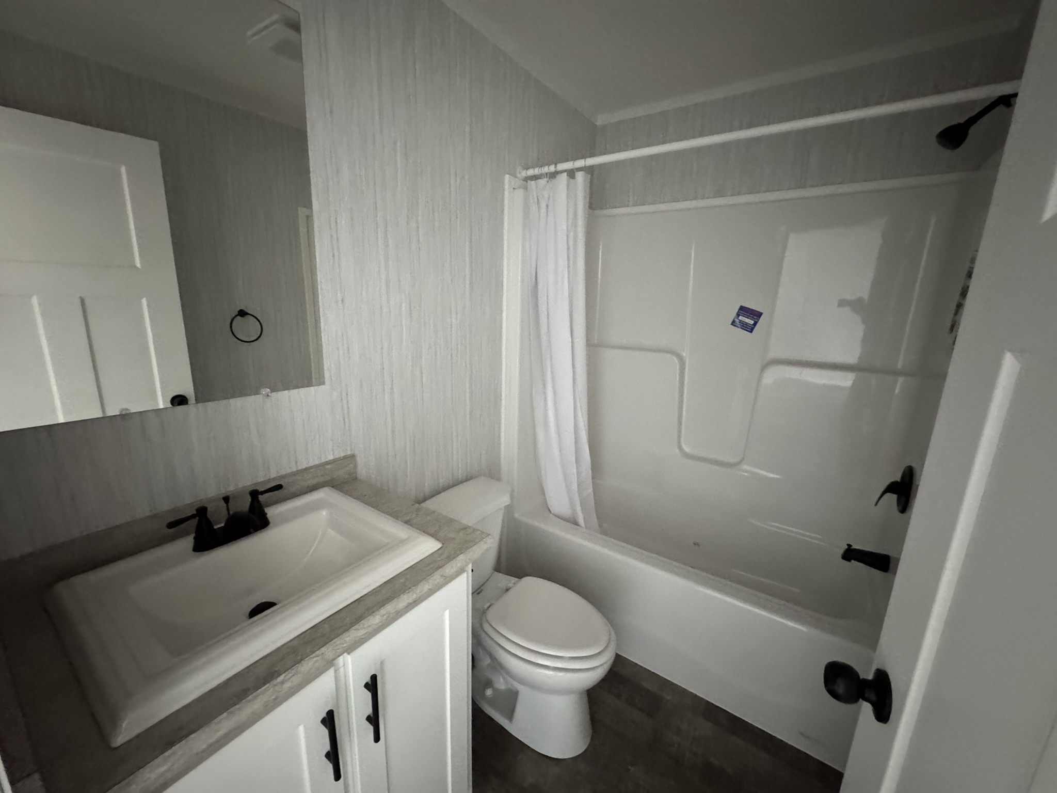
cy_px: 396
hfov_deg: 102.1
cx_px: 528
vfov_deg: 85.7
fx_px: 427
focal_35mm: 14
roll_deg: -2.1
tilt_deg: -13.3
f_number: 2.2
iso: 1250
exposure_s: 1/45
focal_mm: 2.22
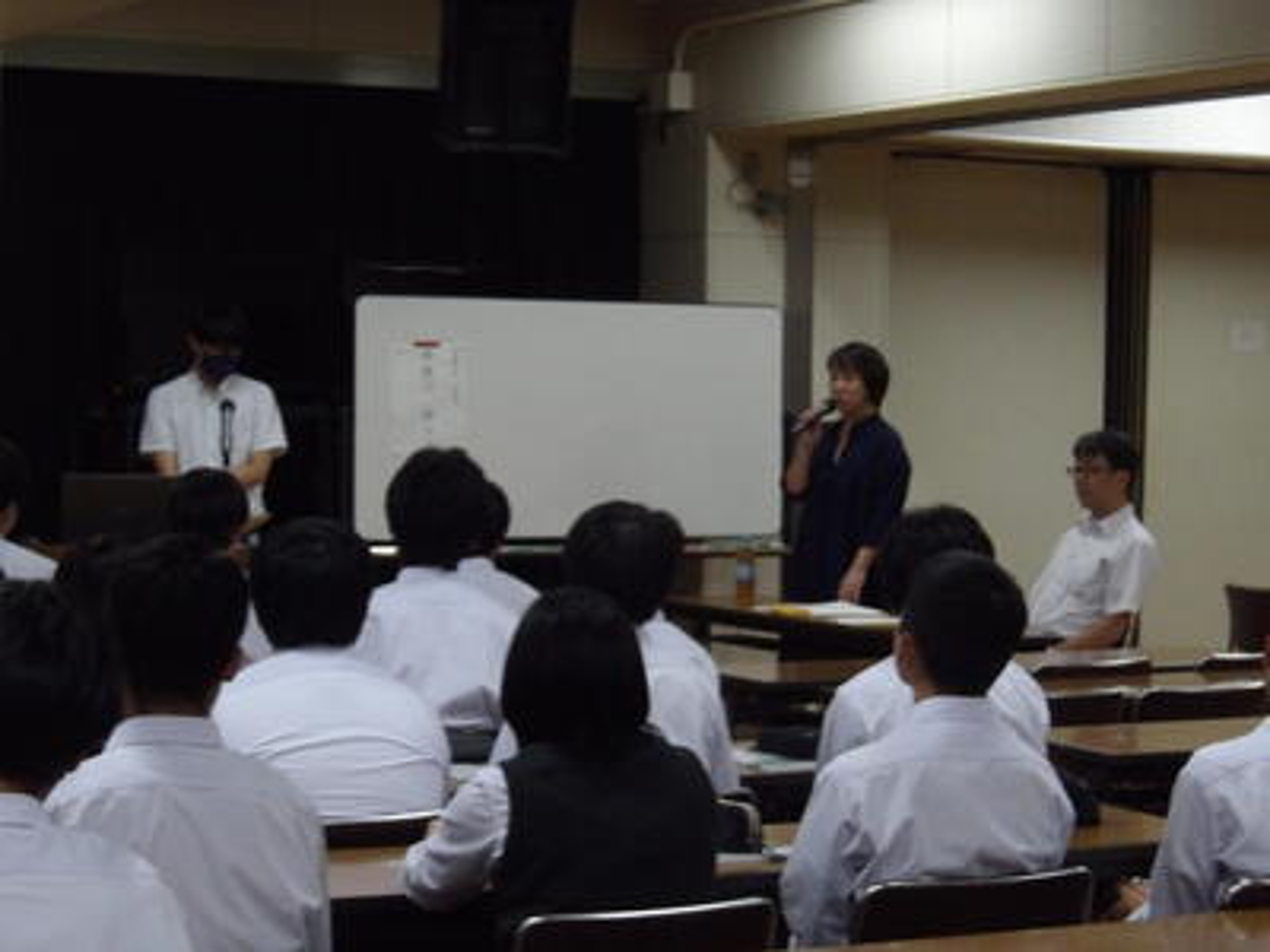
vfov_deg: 17.0
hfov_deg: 22.5
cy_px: 476
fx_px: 3192
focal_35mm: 87
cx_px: 635
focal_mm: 15.6
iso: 800
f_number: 5.6
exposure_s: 1/60
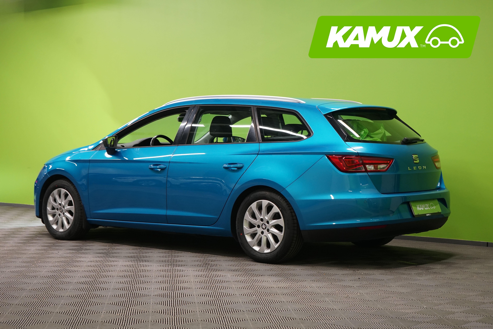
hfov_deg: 30.5
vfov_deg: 20.6
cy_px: 164
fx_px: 904
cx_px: 246
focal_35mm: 66
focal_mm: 66
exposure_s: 1/50
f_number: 5.6
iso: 1000
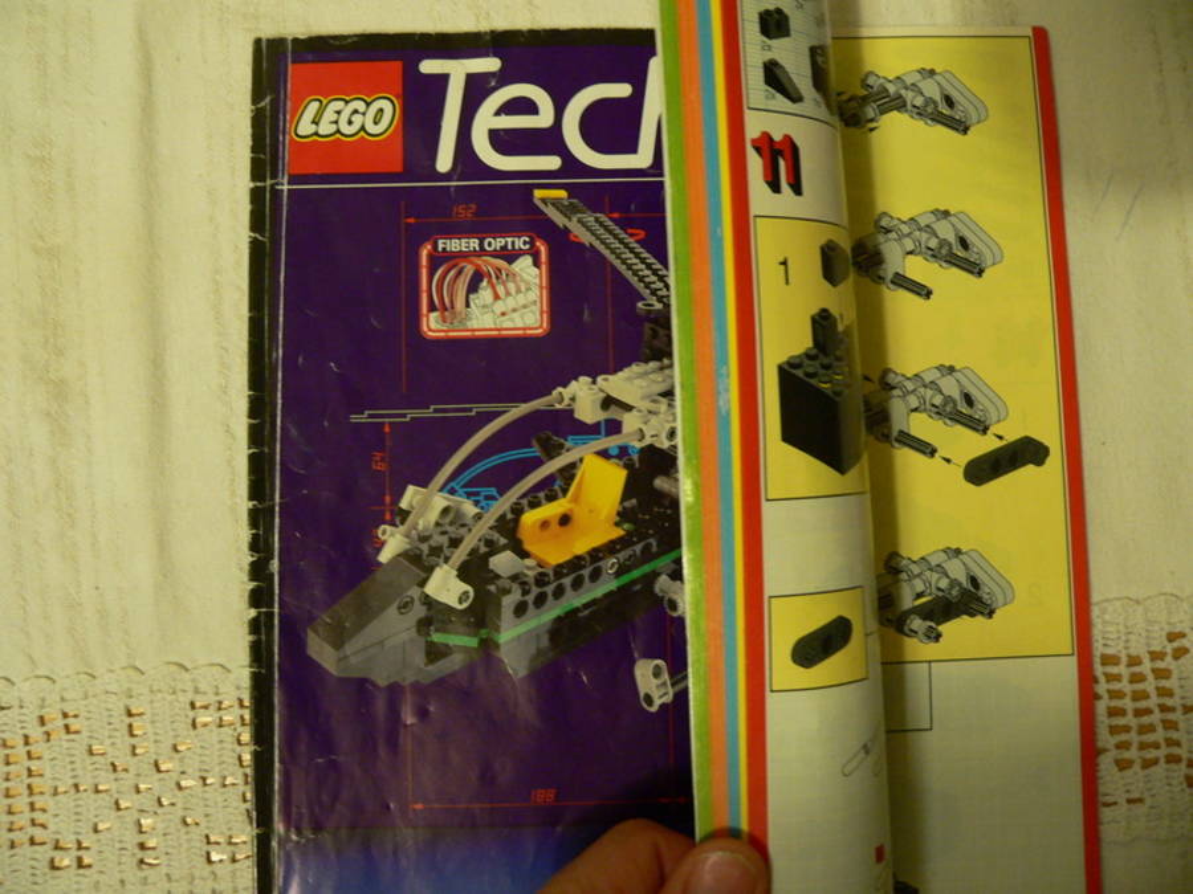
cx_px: 596
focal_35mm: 36
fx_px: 1241
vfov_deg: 39.7
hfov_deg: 51.4
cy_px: 447
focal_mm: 6
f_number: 2.8
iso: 200
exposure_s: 1/6
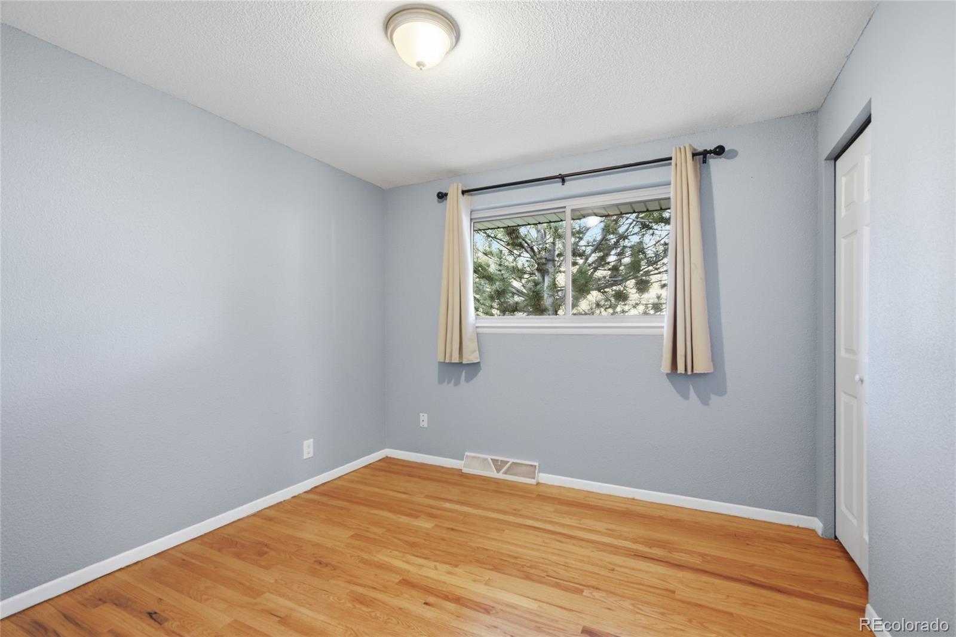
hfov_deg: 100.4
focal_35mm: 15
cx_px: 478
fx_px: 398
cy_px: 318
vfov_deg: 77.3
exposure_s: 1/80
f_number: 8
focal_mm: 10
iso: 400
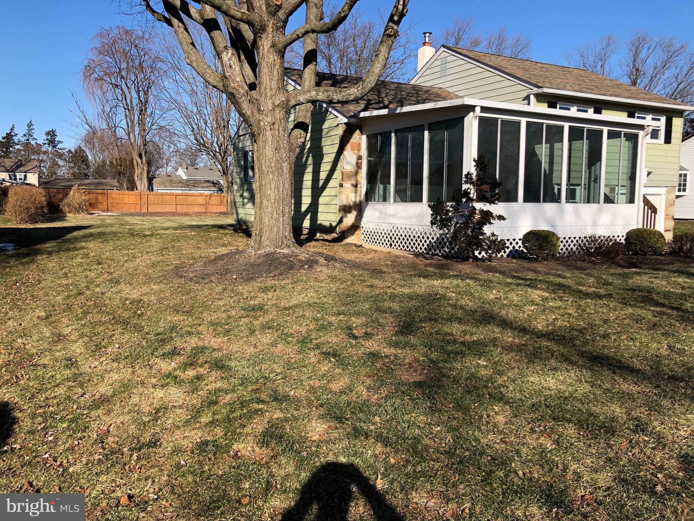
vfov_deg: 49.7
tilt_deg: -7.4
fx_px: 561
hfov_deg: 63.4
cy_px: 260
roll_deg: -1.4
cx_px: 347
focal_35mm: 28
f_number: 1.8
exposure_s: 1/1715
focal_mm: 3.99
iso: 20
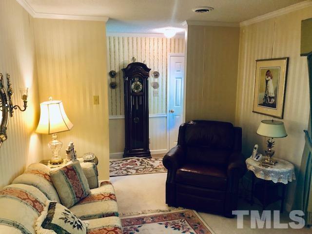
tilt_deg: -9.8
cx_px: 156
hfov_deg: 63.4
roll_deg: -0.6
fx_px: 252
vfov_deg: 49.7
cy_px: 117
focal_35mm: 28
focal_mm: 4
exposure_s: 1/15
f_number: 1.8
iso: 80
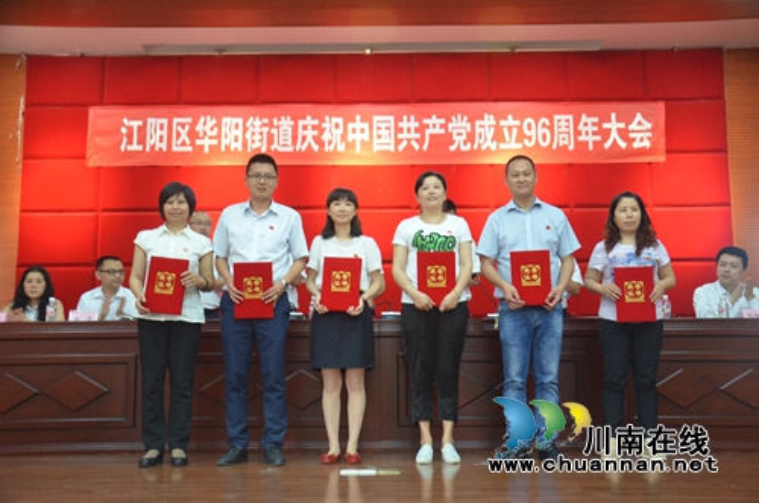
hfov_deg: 51.4
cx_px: 380
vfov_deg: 35.3
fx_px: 789
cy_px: 252
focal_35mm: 38
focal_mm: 25
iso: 1600
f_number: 4
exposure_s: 1/15
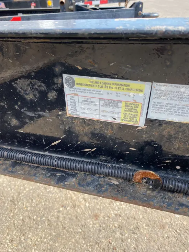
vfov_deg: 67.3
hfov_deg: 53.1
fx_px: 189
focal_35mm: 26
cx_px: 94
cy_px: 126
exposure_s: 1/728
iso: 32
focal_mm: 4.25
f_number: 1.8
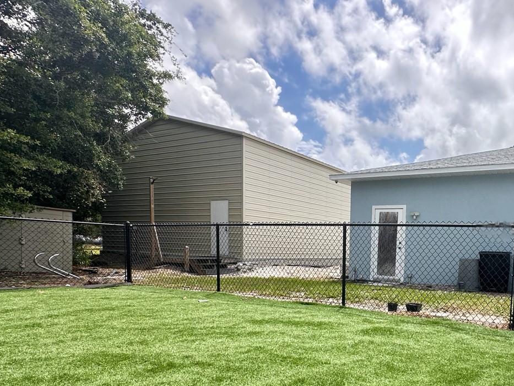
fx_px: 356
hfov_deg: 65.3
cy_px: 278
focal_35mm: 24
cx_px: 410
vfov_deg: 54.8
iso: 40
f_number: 2.2
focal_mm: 2.22
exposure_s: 1/849
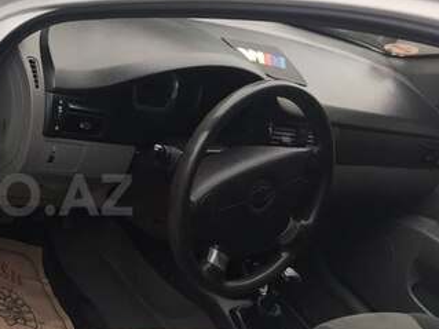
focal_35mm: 60
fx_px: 761
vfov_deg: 24.4
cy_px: 195
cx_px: -8
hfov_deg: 29.8
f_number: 2.2
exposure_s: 1/33
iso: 32
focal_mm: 4.15
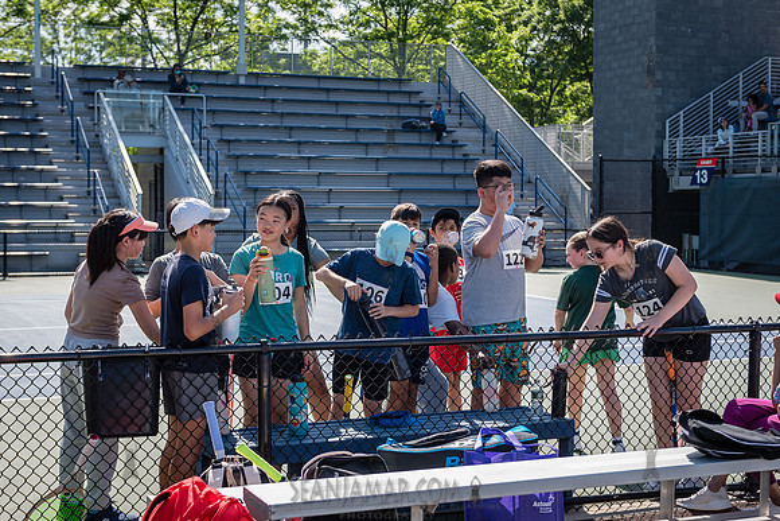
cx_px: 390
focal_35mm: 58
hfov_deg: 34.7
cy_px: 260
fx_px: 1247
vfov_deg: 23.6
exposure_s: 1/640
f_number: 4.5
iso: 200
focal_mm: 56
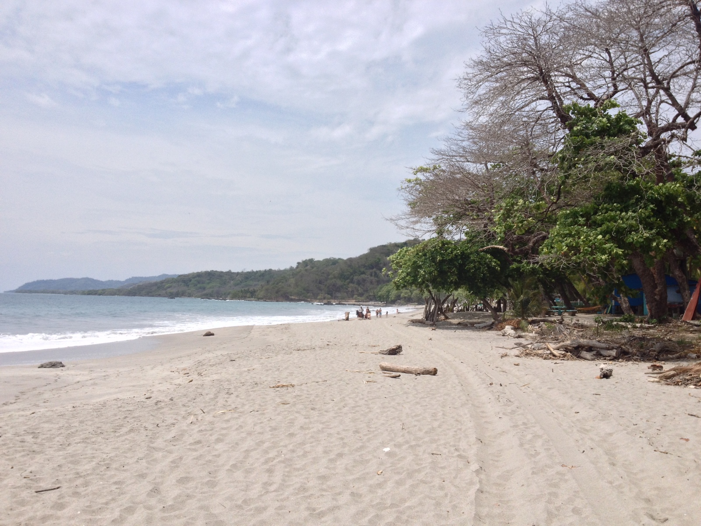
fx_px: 709
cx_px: 350
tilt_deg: +1.1
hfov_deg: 52.6
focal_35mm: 35
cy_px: 263
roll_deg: -0.8
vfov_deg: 40.7
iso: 50
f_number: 2.4
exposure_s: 1/1905
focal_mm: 4.28
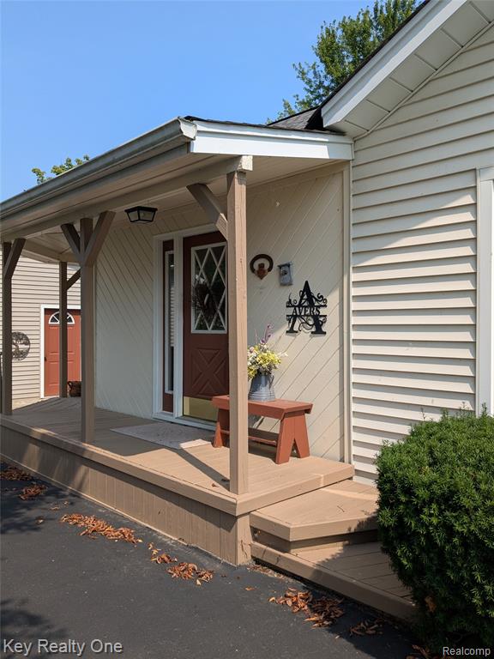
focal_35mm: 27
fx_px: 514
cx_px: 247
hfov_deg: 51.4
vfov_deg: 65.3
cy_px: 330
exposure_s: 1/2597
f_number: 1.73
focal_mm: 4.38
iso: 54
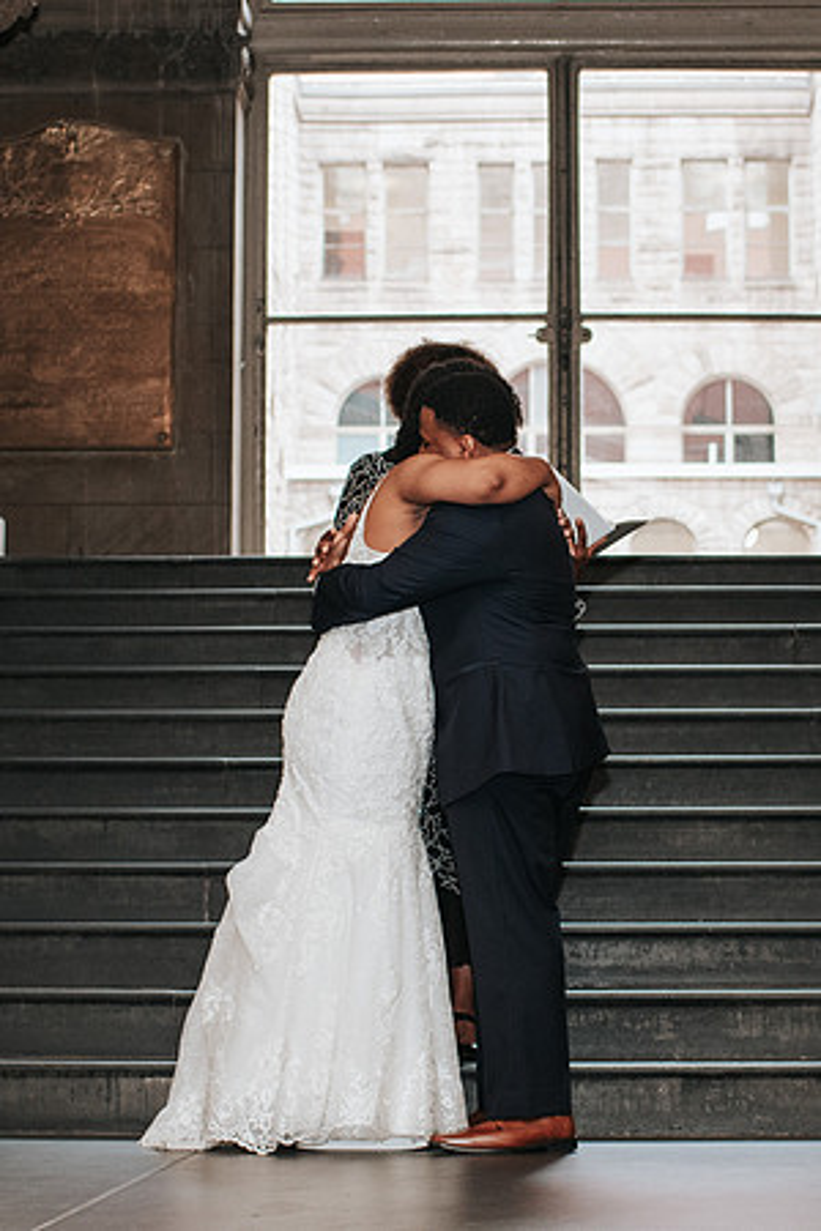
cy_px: 693
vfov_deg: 24.0
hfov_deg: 16.1
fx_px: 2896
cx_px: 487
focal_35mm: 85
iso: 1000
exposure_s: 1/125
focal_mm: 35
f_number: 3.2
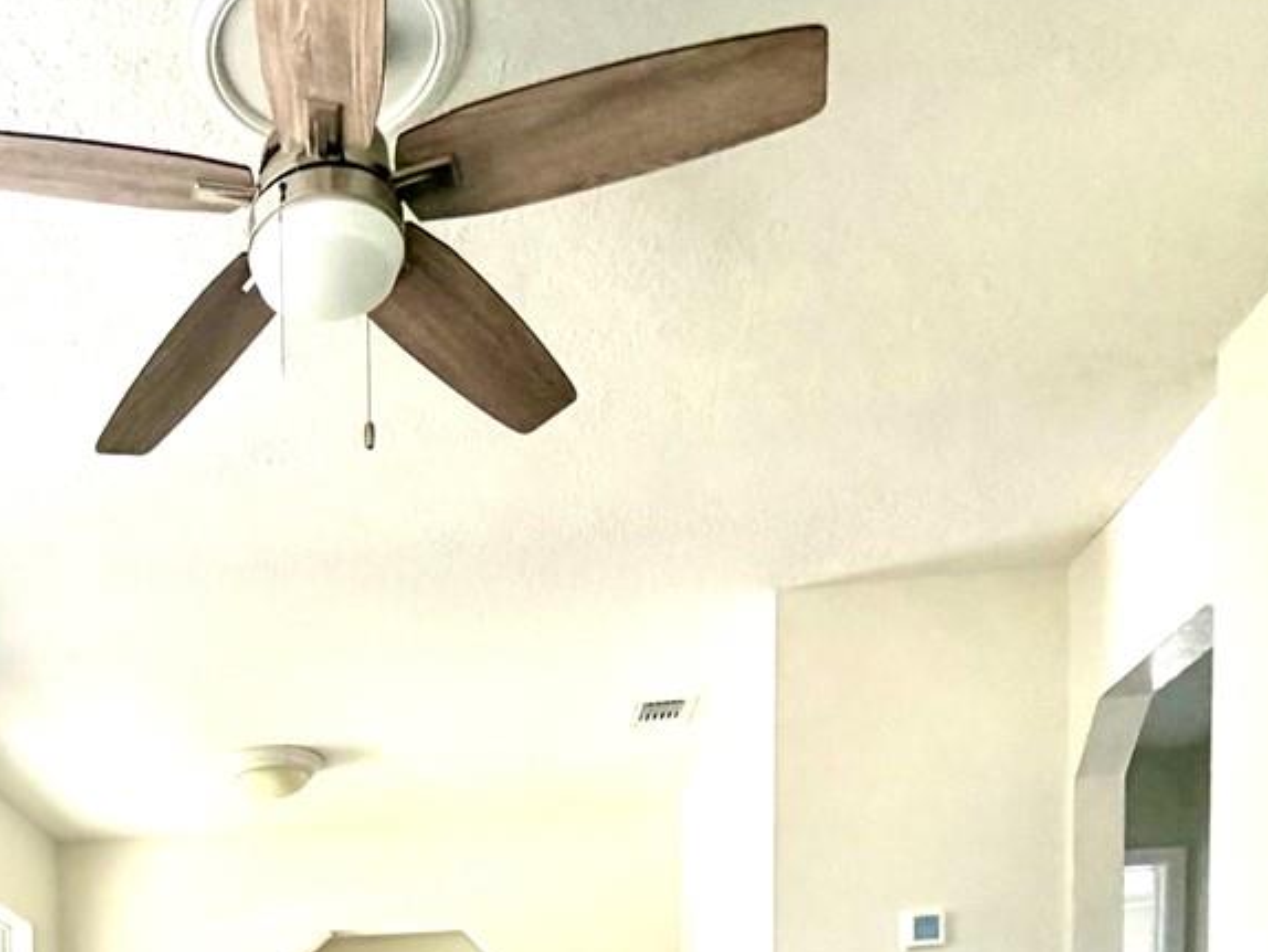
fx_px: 1429
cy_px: 1301
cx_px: 241
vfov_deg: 28.6
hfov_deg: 45.3
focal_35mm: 39
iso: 160
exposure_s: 1/121
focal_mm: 2.22
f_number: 2.2
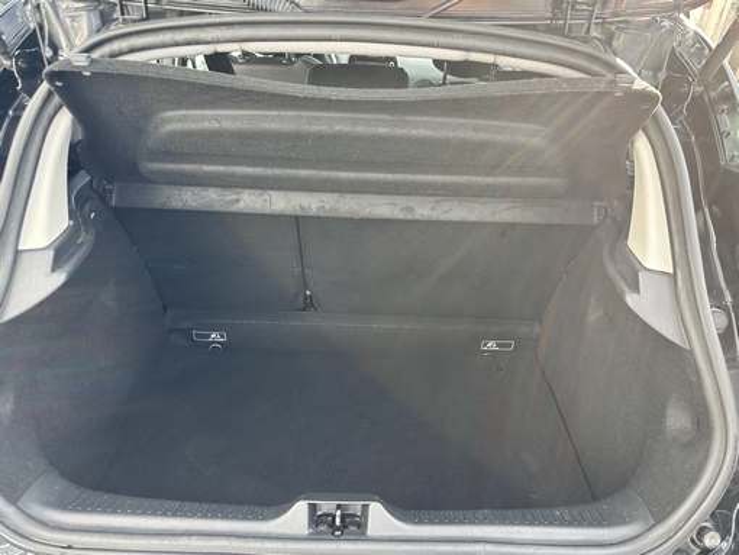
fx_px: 513
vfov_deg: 56.9
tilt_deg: -32.5
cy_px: 278
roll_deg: -3.2
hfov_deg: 71.6
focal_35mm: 24
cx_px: 370
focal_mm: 6.86
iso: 100
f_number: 1.78
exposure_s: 1/164
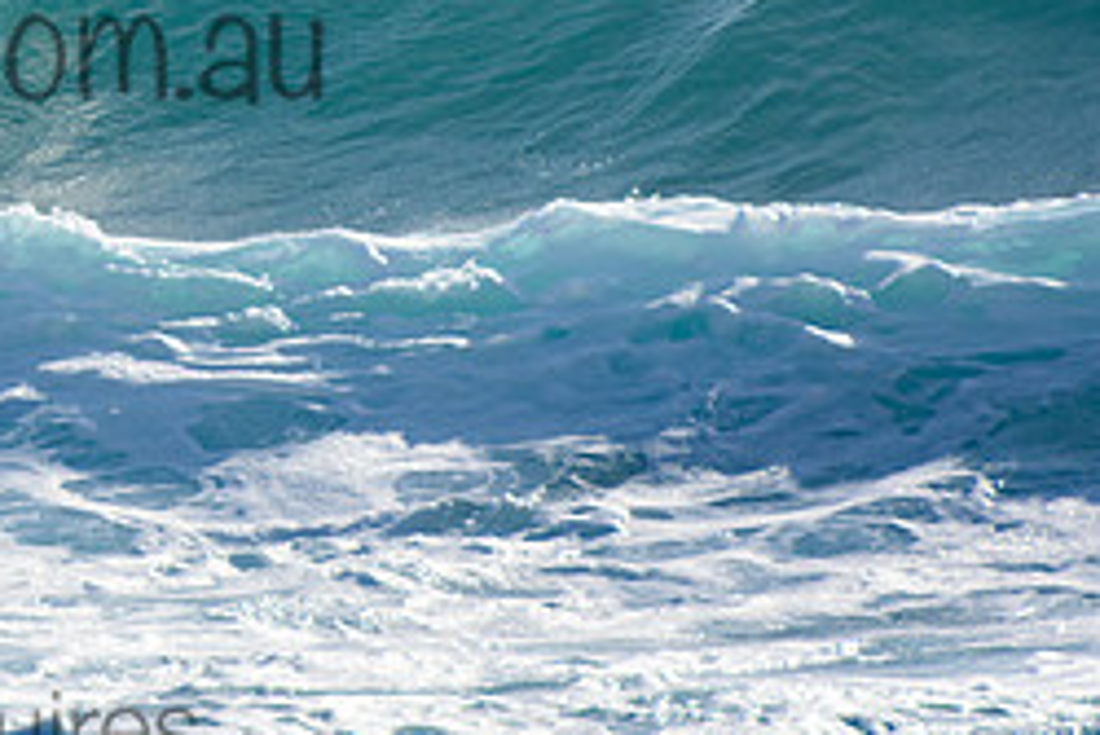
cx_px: -141
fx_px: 42495
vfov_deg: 1.0
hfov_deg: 1.5
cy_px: -2
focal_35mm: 1390
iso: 250
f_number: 5.6
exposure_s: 1/2000
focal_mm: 400
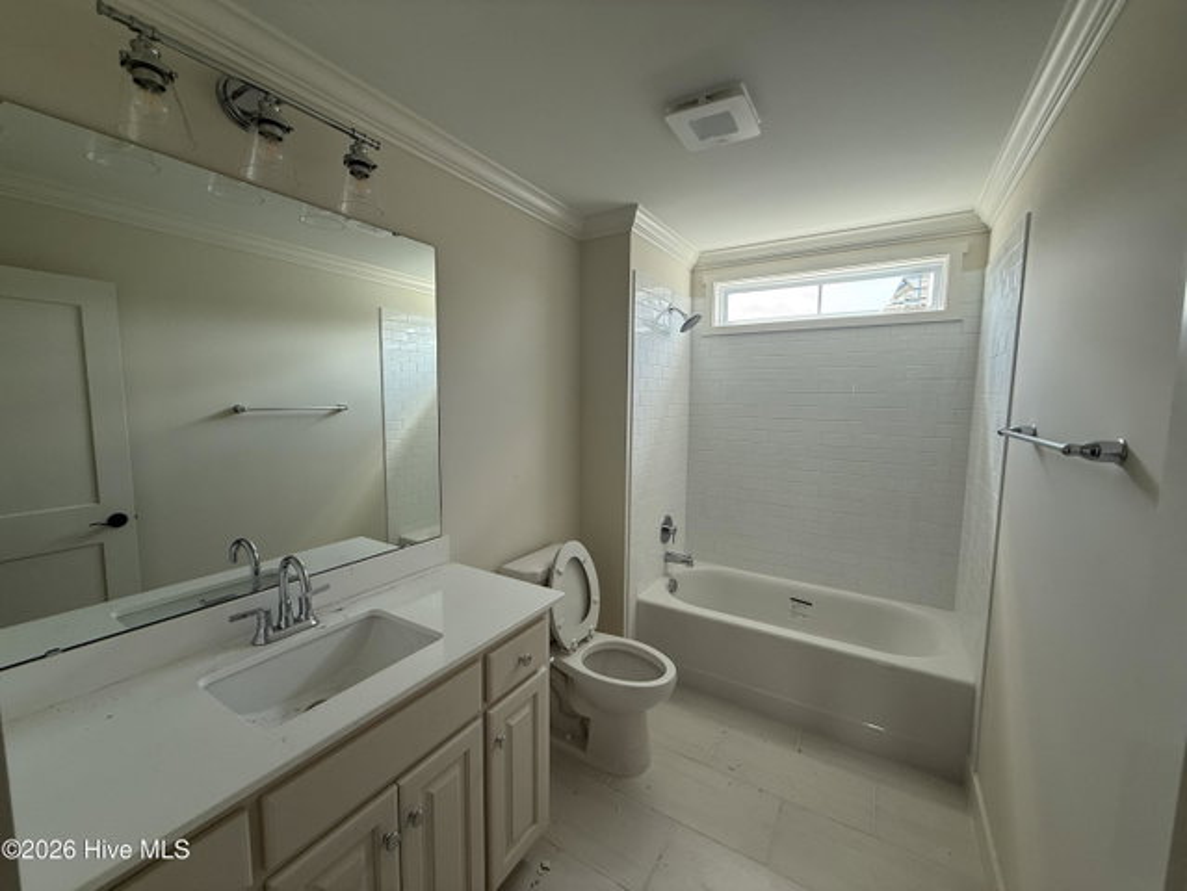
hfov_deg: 102.0
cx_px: 594
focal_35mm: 14
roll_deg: -0.3
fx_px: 480
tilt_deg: -5.3
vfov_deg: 85.7
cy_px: 446
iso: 80
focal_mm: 2.22
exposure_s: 1/99
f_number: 2.2
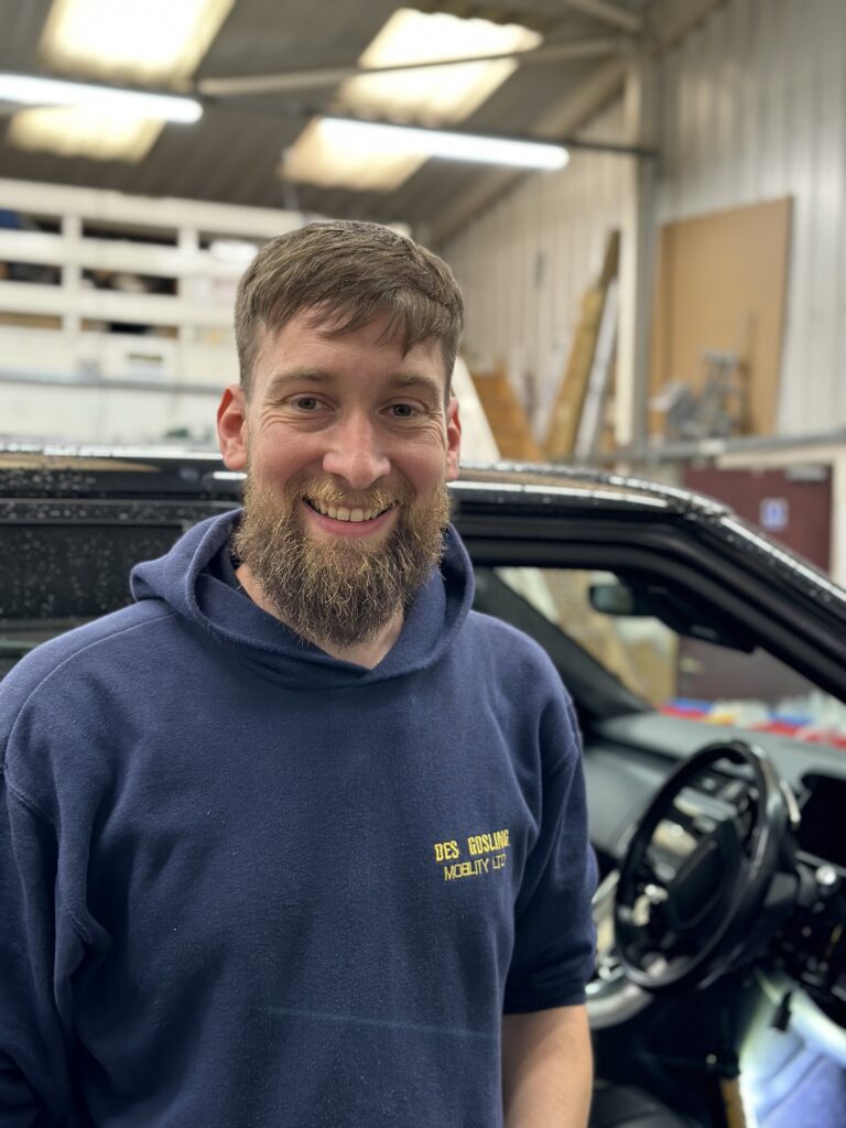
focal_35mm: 48
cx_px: 423
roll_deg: -1.4
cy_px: 564
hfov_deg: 30.3
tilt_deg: -1.7
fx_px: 1564
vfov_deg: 39.7
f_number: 1.78
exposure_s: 1/50
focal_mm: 6.86
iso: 160
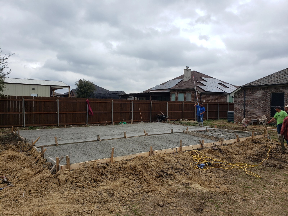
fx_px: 216
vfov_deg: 53.1
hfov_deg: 67.3
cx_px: 144
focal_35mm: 26
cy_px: 108
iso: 50
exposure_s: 1/318
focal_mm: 4.3
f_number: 2.4
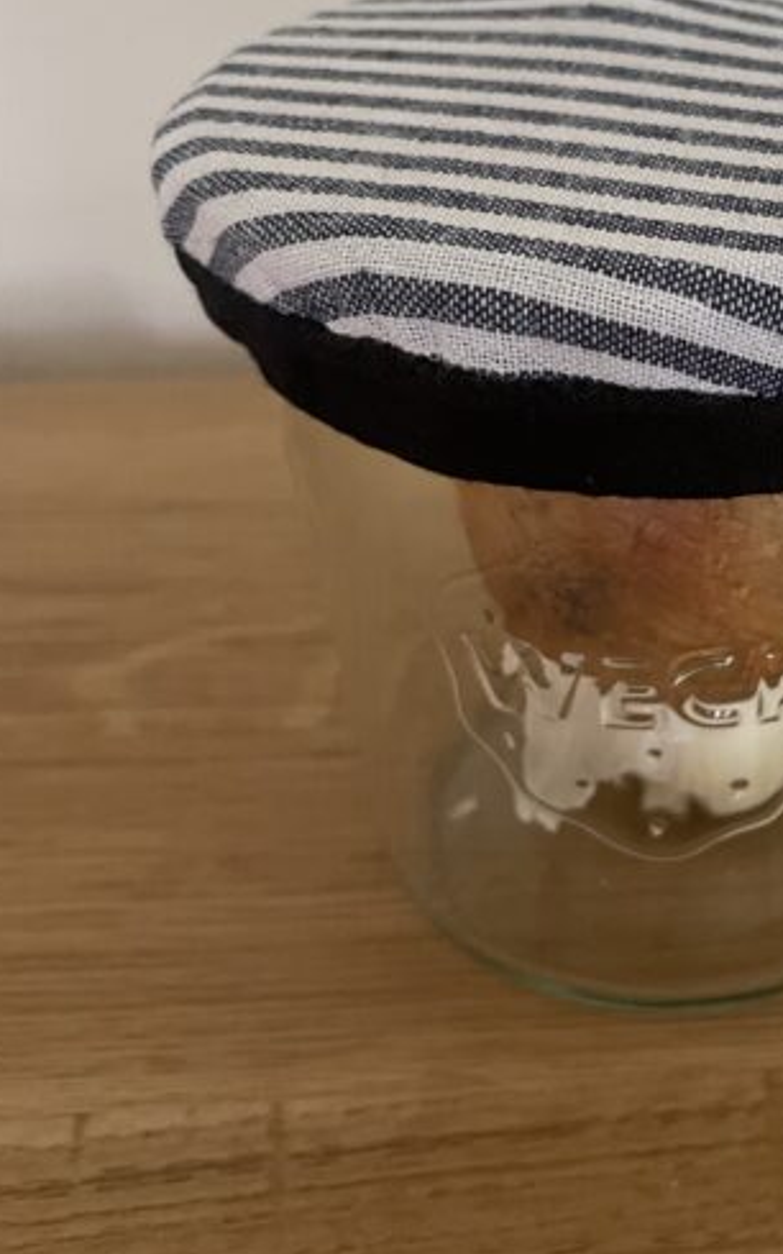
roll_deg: +0.0
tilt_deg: -27.8
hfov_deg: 27.2
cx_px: 750
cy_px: 384
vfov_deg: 43.5
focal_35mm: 45
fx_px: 1537
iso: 250
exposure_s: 1/60
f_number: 1.6
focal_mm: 4.2
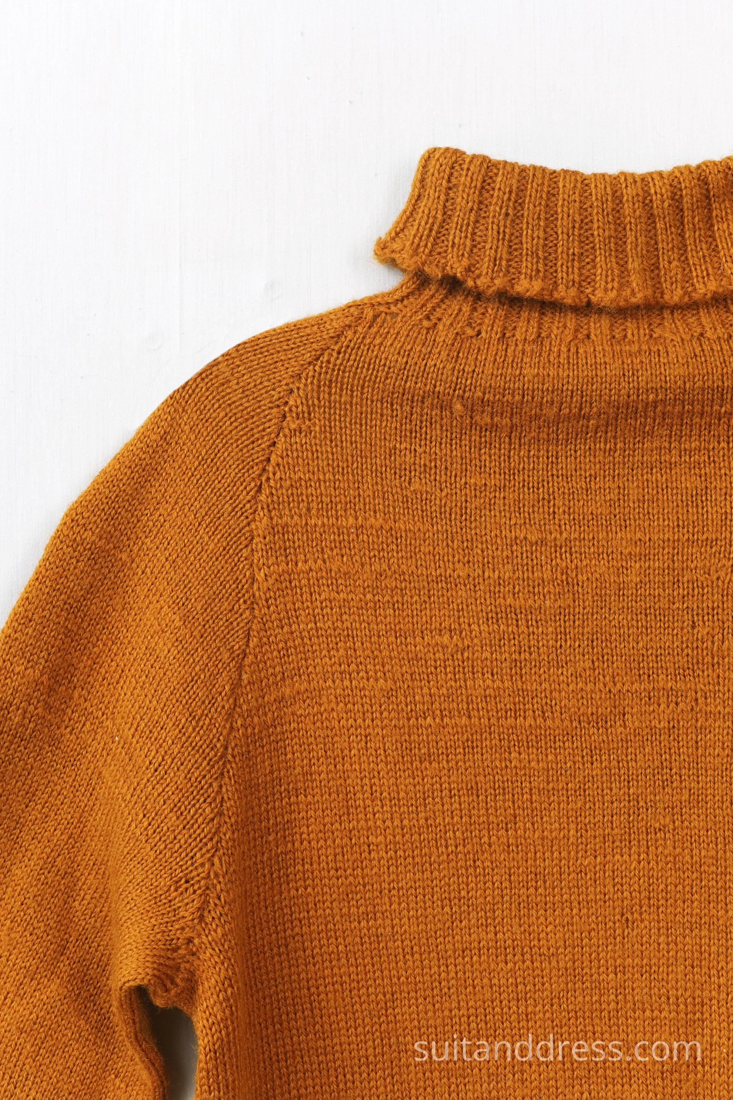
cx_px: 366
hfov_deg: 28.1
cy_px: 550
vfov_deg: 41.1
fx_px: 1466
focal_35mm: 48
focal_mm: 32
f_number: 6.3
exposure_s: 1/50
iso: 320
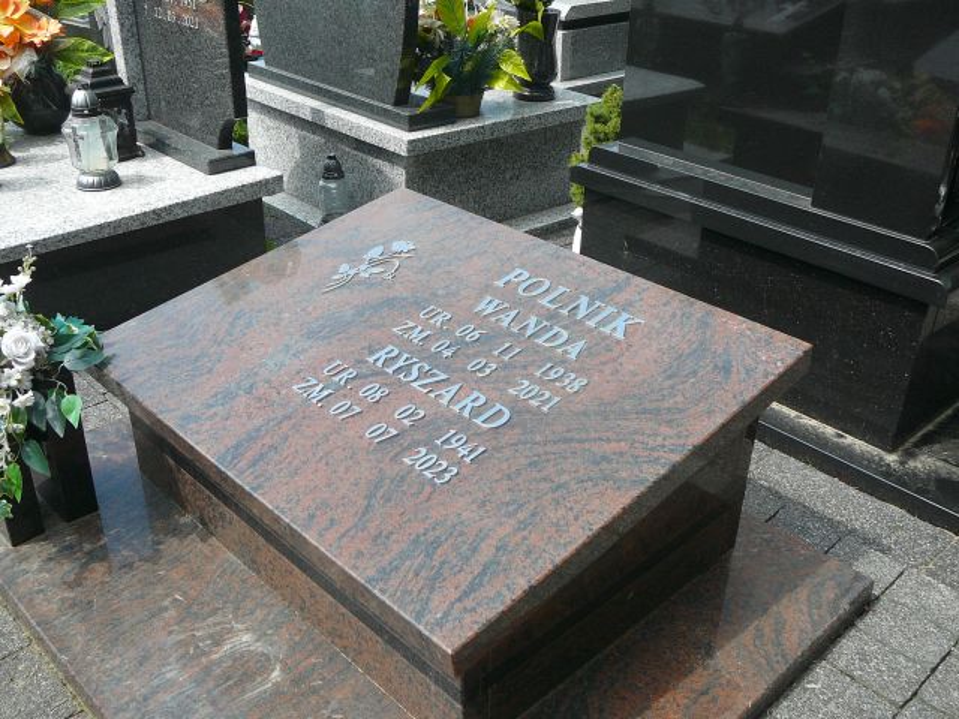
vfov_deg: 40.7
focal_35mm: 35
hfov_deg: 52.6
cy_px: 360
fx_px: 970
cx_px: 480
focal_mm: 5.2
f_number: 2.8
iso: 80
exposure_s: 1/500
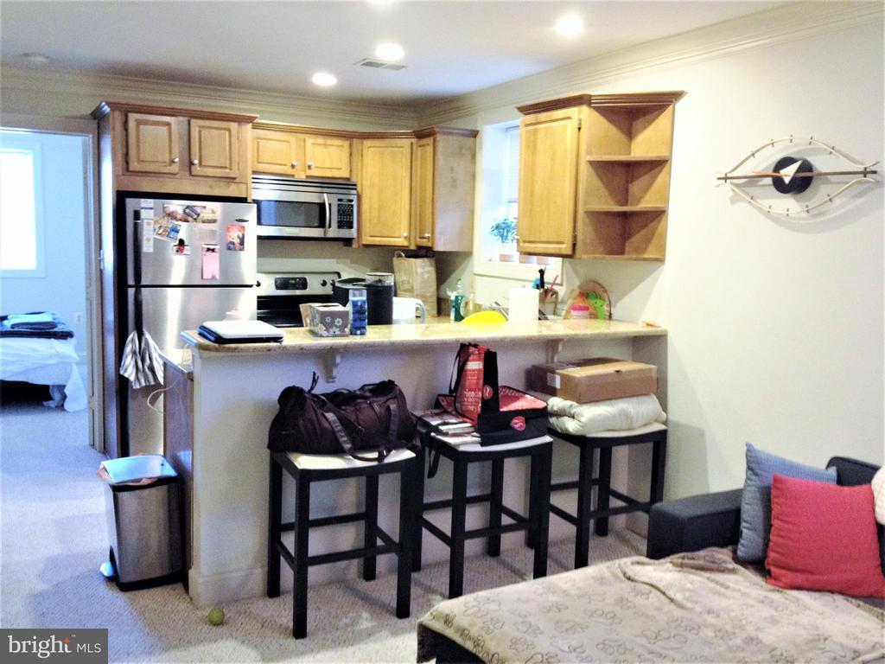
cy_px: 332
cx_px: 442
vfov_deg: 40.7
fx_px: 895
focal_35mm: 35
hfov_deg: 52.6
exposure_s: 1/20
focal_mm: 4.28
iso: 250
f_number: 2.4
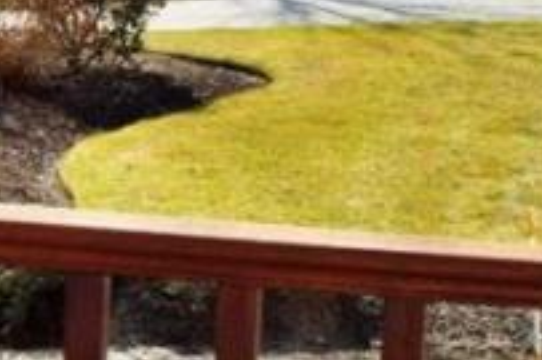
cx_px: -447
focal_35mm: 153
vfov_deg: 8.9
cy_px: 20
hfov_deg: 12.3
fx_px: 2302
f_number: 13
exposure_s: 1/200
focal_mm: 18
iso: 100
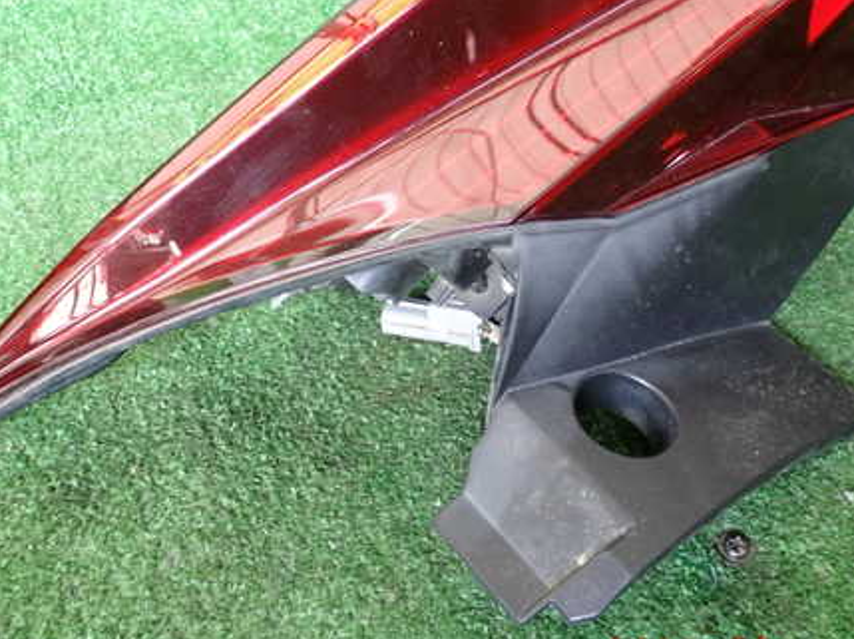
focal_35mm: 42
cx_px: 464
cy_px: 235
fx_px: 1035
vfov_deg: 34.1
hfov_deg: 44.8
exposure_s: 1/30
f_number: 2.3
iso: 250
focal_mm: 5.4
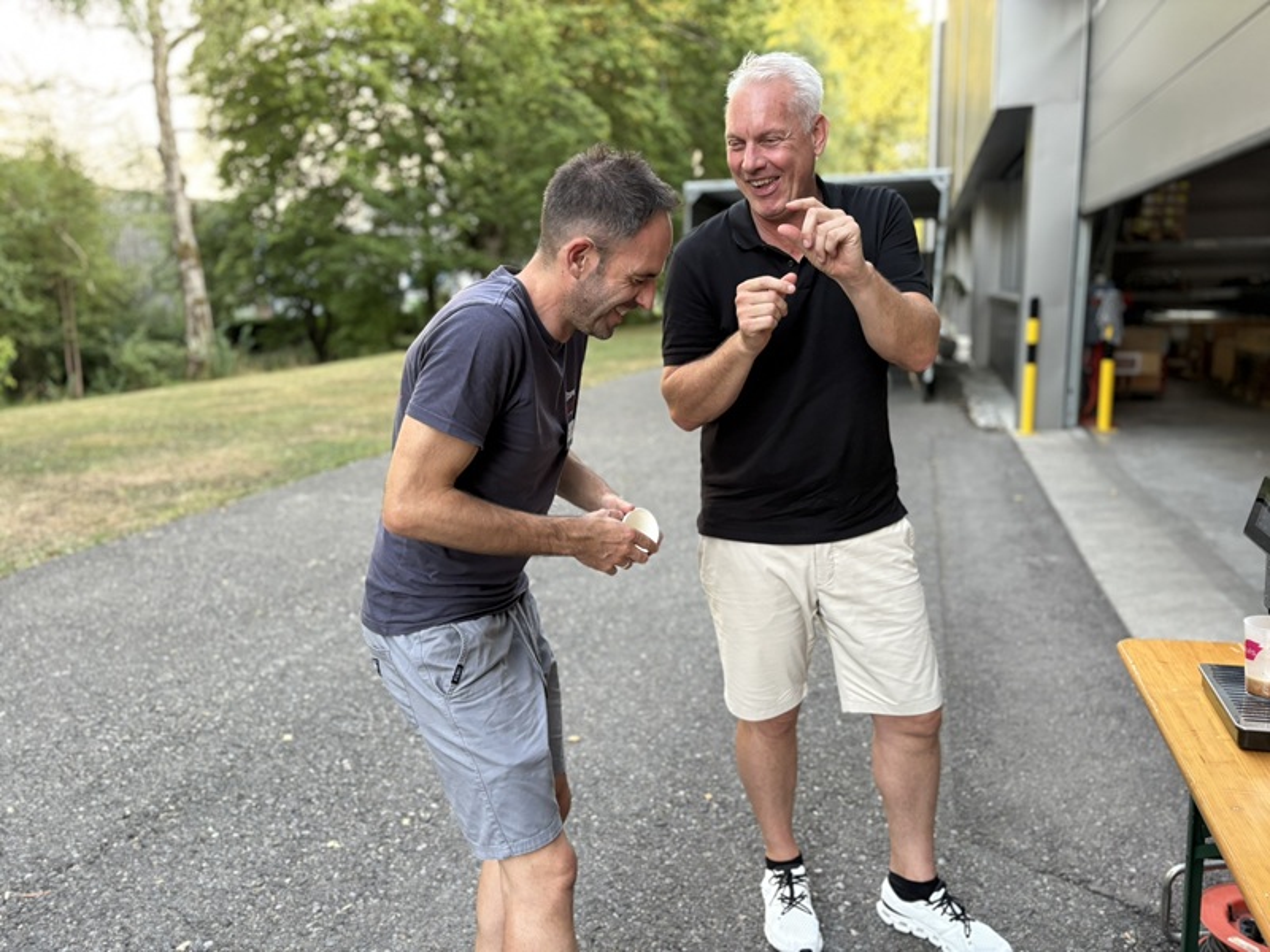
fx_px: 954
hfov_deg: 67.3
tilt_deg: -11.6
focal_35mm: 26
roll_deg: +2.3
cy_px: 476
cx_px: 635
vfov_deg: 53.1
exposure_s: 1/79
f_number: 1.6
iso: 125
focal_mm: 5.96
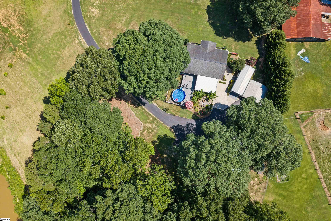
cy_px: 110
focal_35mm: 28
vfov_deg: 46.4
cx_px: 166
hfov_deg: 65.5
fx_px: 257
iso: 200
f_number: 2.8
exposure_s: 1/30
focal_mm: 14.4
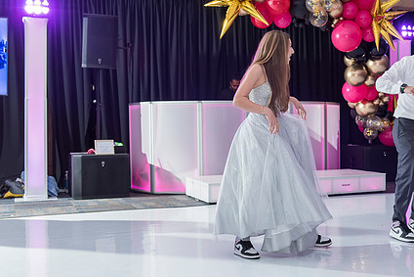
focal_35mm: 52
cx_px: 275
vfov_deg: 26.0
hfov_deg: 37.8
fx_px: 598
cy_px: 125
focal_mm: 38
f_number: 4.5
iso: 1000
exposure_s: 1/100
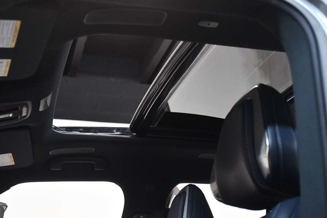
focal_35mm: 57
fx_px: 518
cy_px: 109
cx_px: 164
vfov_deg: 23.8
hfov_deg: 35.1
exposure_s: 1/60
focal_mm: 38
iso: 4500
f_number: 4.2
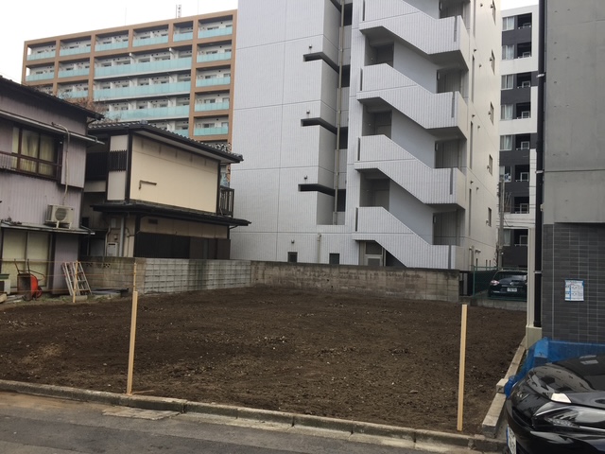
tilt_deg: +3.6
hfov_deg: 61.7
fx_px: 507
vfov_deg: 48.2
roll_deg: -2.4
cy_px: 227
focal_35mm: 29
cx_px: 302
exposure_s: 1/297
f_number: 2.2
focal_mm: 4.15
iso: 32
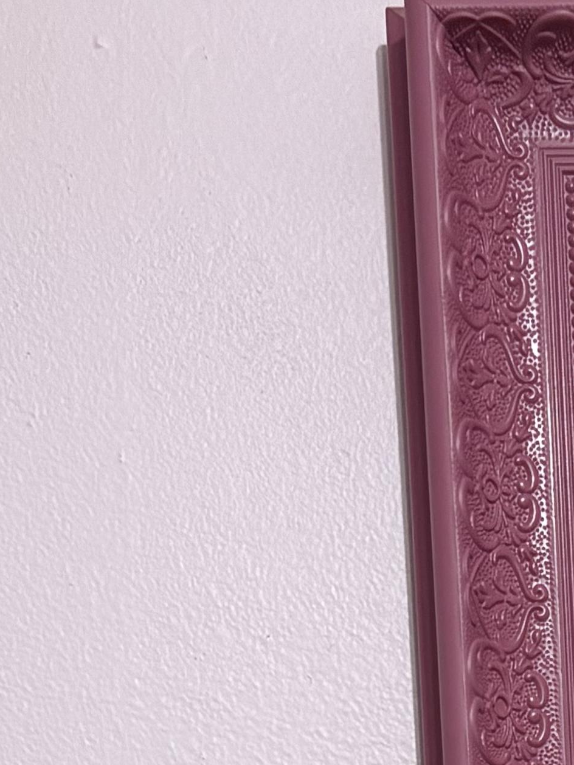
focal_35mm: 118
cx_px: 702
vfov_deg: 13.3
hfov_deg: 12.3
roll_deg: +1.7
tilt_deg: -3.8
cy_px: 1715
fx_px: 2609
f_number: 1.6
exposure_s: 1/60
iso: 125
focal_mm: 5.96
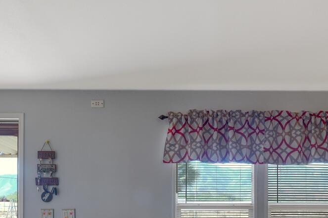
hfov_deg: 50.0
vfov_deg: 32.2
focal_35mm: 38
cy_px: 220
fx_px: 346
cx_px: 212
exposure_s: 1/5
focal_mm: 14
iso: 400
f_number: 8
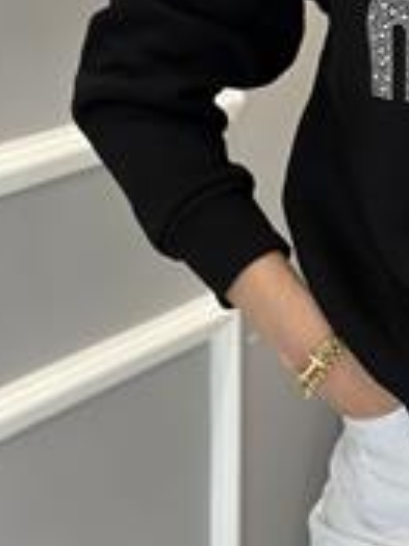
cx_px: 587
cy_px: 12
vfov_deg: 13.6
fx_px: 2256
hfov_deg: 10.1
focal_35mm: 143
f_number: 1.78
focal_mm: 6.86
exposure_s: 1/74
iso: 125
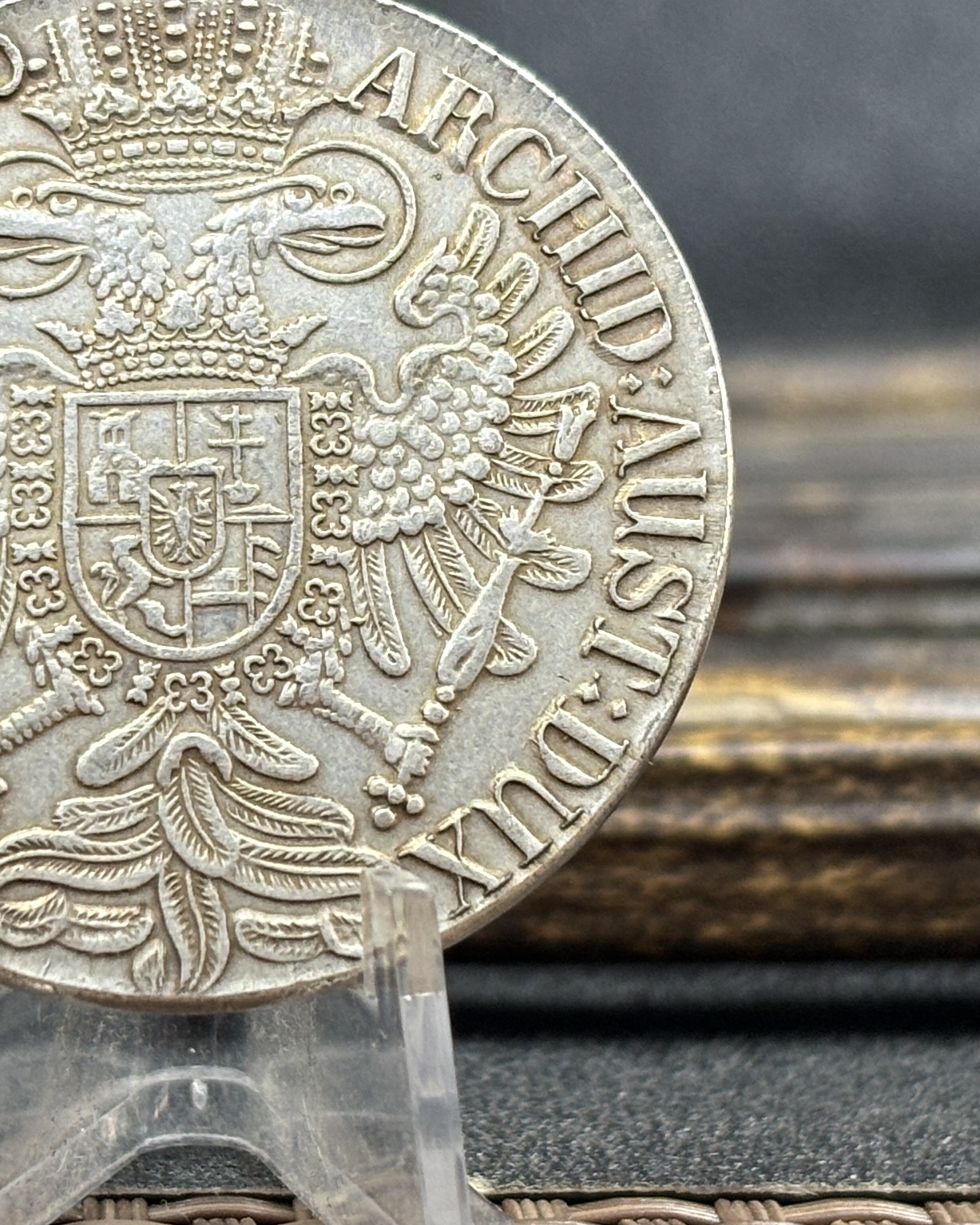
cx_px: 206
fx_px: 3626
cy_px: 487
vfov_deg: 19.2
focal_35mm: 100
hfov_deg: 15.3
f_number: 1.6
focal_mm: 5.96
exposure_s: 1/60
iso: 50
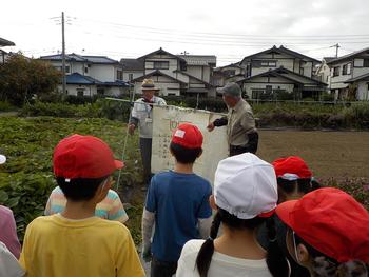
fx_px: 320
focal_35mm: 30
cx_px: 184
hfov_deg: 59.9
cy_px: 138
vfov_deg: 46.8
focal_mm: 4.1
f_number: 3.3
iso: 125
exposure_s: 1/1000
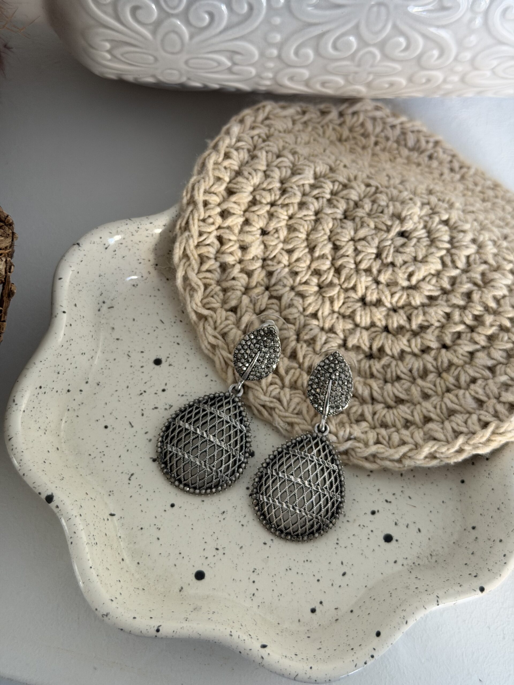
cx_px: 257
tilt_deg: -64.3
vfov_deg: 39.7
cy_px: 342
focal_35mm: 48
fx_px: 950
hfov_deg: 30.3
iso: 320
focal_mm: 6.76
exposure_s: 1/40
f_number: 1.78
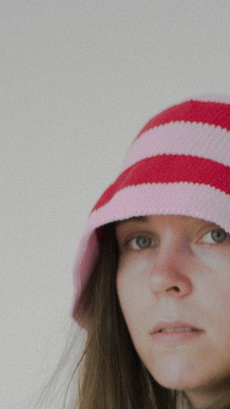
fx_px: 1812
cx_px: 203
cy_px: 498
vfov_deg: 12.6
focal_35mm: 167
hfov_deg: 7.2
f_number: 5.3
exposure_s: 1/80
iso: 100
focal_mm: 40
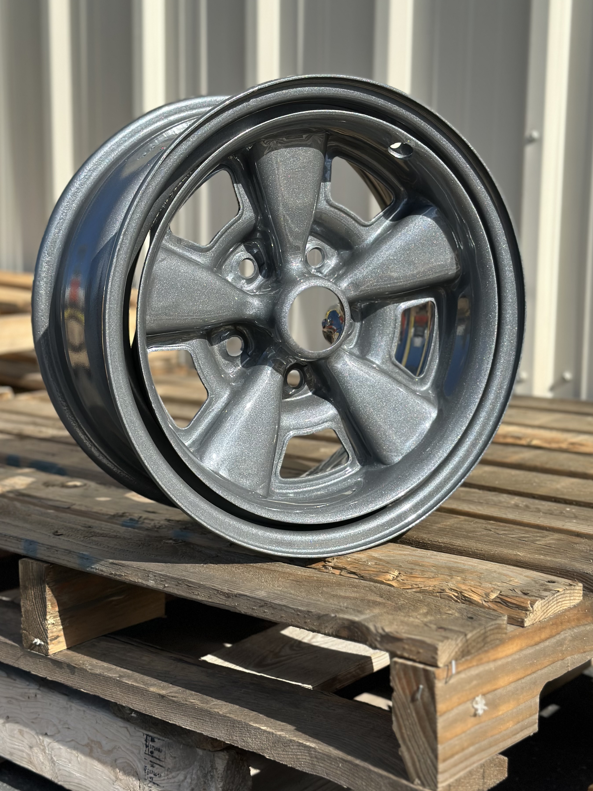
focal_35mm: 54
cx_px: 319
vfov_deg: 35.5
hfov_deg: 27.0
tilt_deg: -6.8
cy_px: 369
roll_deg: -0.9
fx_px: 1233
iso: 100
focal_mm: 6.86
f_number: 1.78
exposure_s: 1/3731
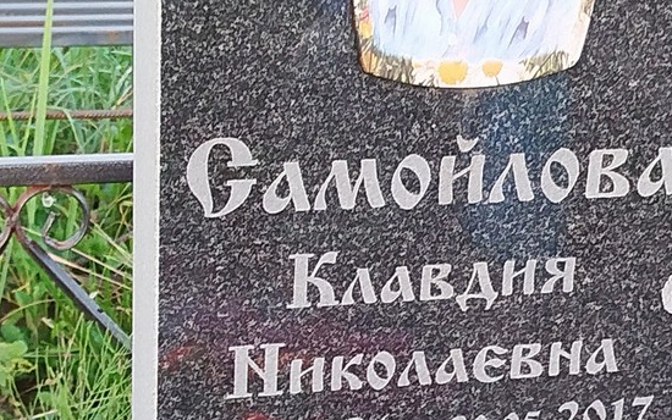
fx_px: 2033
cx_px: 387
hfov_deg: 18.8
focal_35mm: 111
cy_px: 321
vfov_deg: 11.8
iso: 125
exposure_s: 1/33
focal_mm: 5.31
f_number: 1.7
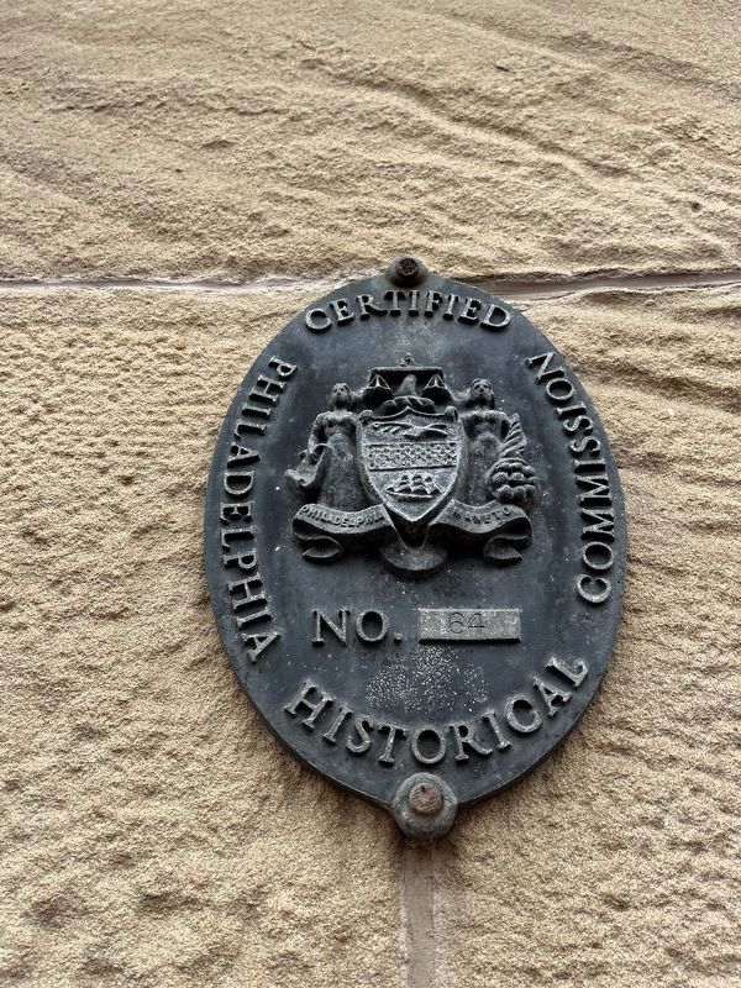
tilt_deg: +33.5
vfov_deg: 67.3
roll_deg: -0.1
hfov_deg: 53.1
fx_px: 742
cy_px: 494
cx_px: 370
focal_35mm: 26
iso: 40
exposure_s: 1/122
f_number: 1.6
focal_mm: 5.1
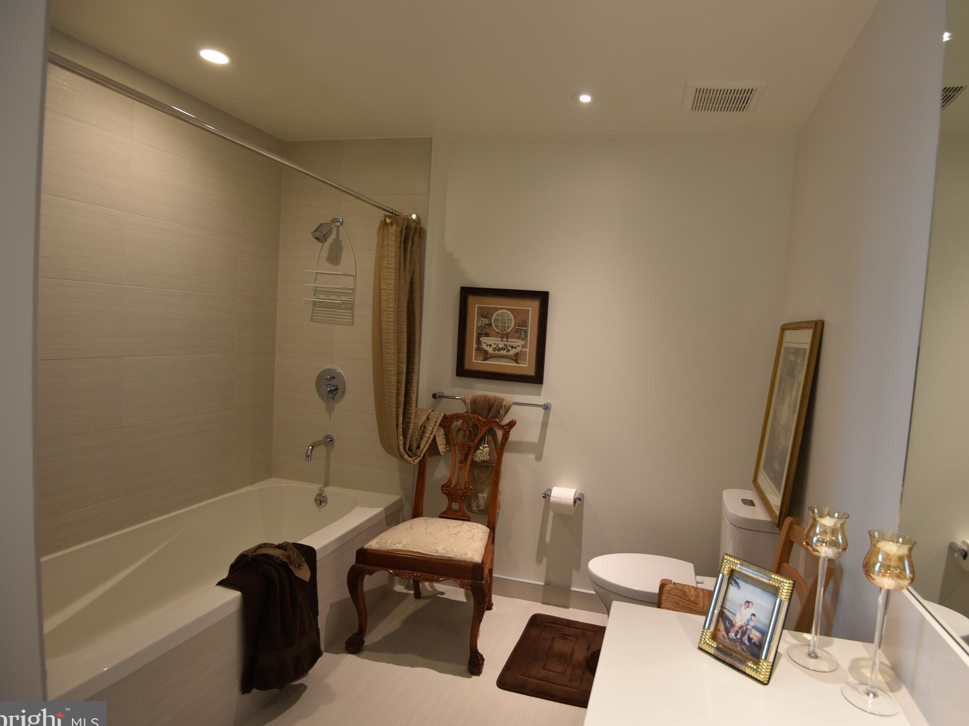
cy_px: 364
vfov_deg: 71.6
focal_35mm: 18
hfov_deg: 87.2
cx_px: 551
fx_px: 504
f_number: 4
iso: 400
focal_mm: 16
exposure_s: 1/60
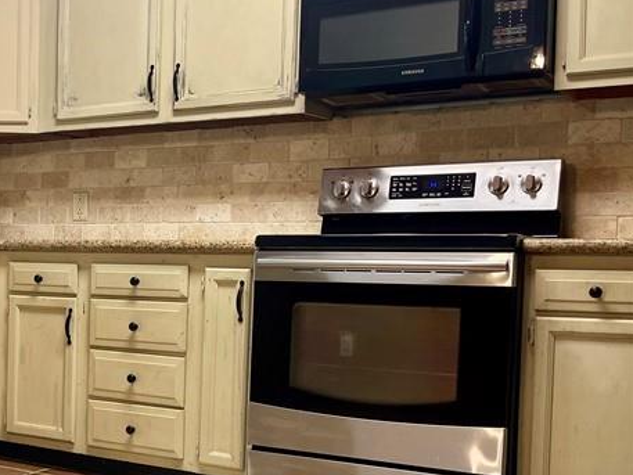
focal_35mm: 56
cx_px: -71
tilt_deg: -4.4
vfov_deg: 26.0
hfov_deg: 30.5
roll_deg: -0.7
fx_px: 1024
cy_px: 320
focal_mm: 5.1
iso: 80
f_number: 1.6
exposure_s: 1/60
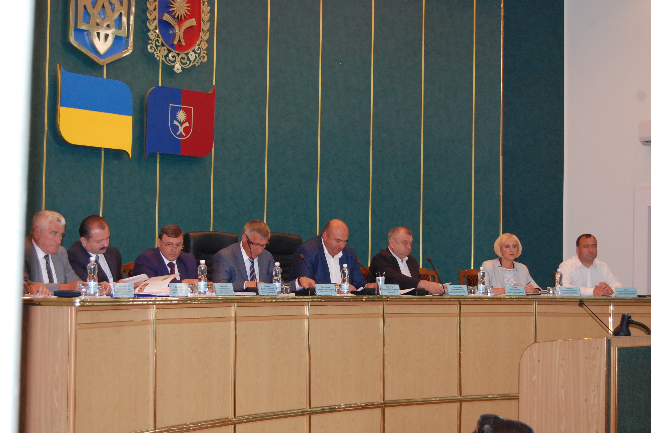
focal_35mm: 63
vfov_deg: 21.5
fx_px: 1138
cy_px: 216
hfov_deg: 31.9
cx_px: 326
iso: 1250
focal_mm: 42
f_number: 5.3
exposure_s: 1/60
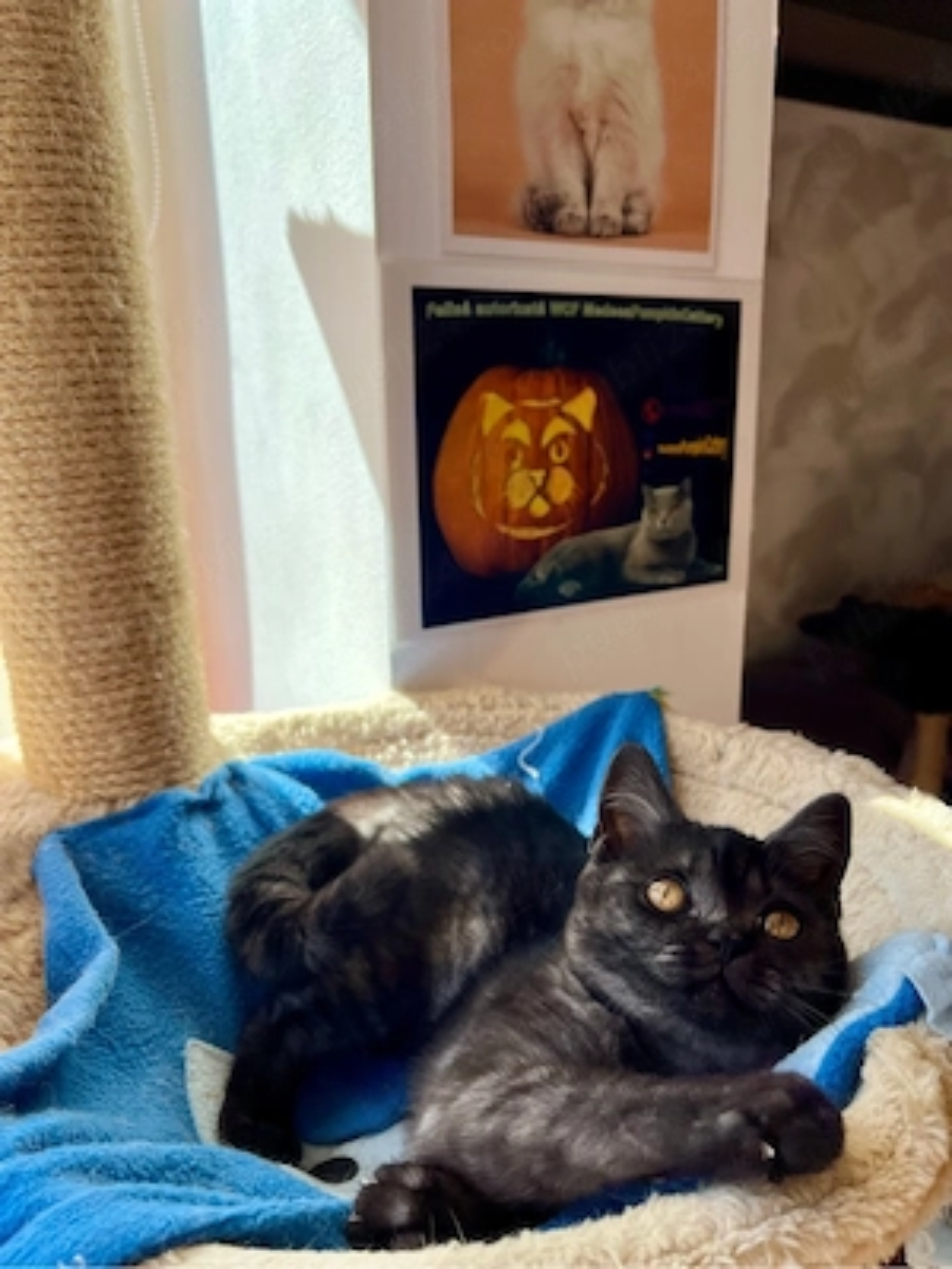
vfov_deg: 67.3
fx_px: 953
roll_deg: +0.8
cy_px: 634
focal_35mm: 26
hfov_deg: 53.1
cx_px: 476
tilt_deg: -14.8
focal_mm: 5.1
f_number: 1.6
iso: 50
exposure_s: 1/589
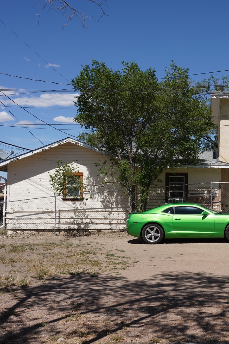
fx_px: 477
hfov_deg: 25.9
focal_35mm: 50
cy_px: 170
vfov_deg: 39.6
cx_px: 215
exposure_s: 1/100
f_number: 18
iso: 100
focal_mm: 33
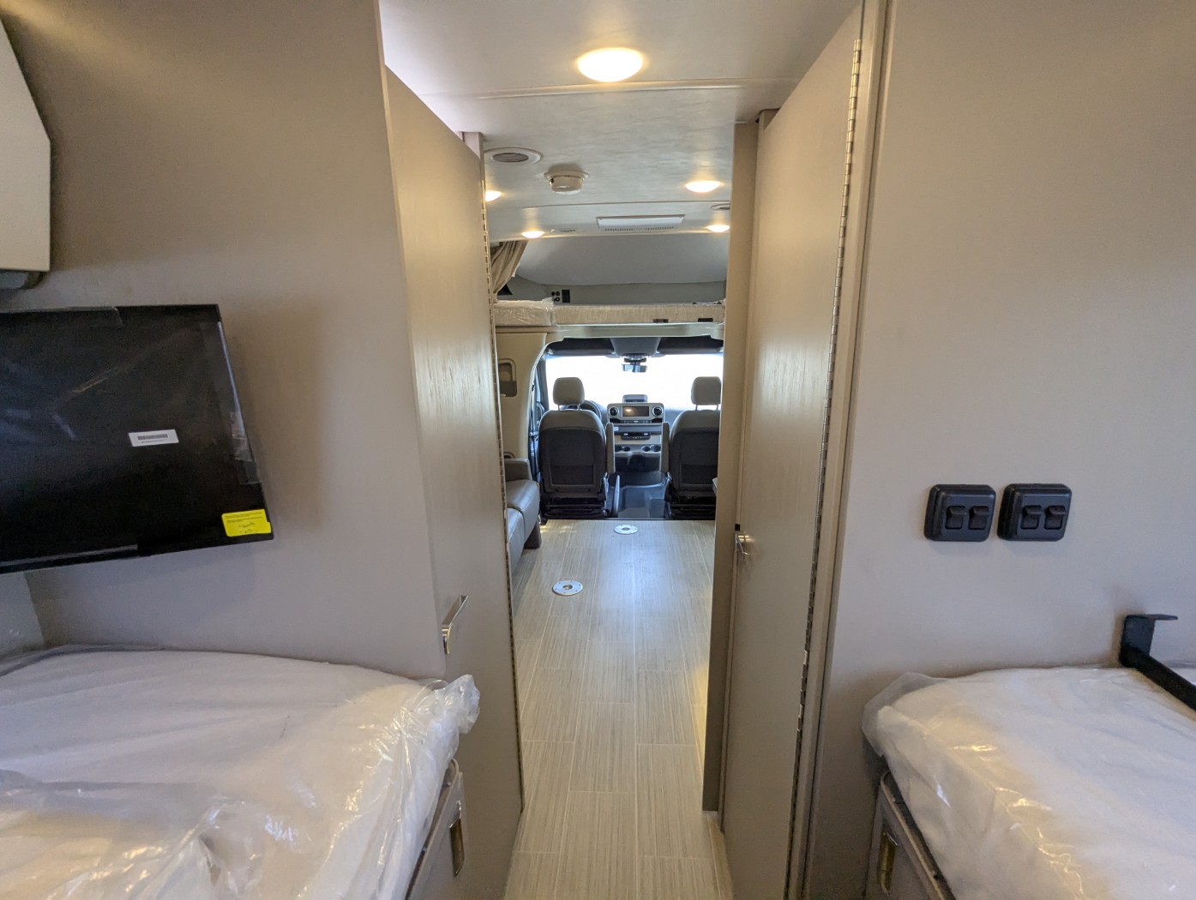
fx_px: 554
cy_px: 450
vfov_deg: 78.2
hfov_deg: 94.4
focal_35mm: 16
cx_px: 598
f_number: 2.2
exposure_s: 1/245
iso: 288
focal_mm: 2.35
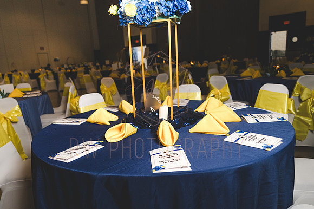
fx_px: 265
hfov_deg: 61.2
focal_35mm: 30
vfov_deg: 43.0
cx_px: 144
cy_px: 113
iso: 250
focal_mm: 28
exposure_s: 1/200
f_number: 2.8
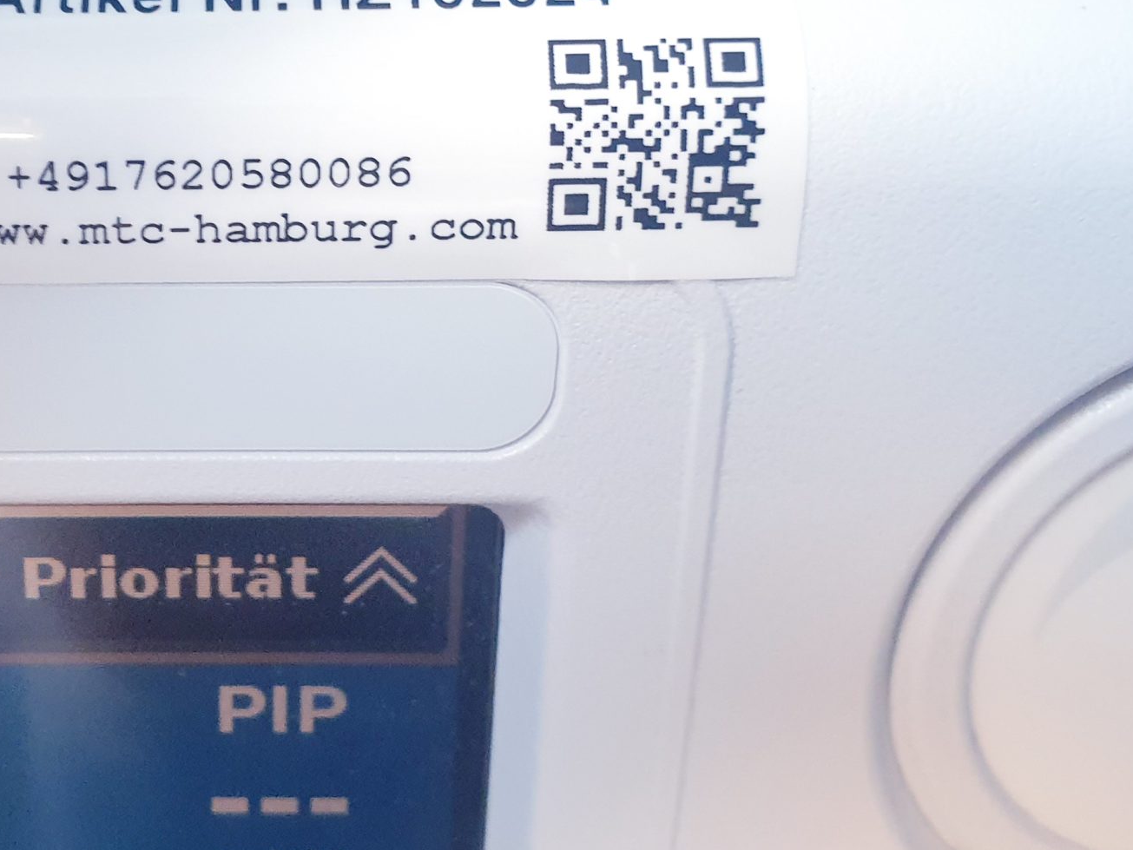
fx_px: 1669
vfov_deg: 28.5
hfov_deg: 36.3
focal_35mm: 51
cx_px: 241
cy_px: 357
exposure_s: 1/50
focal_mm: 4.3
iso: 320
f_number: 2.4
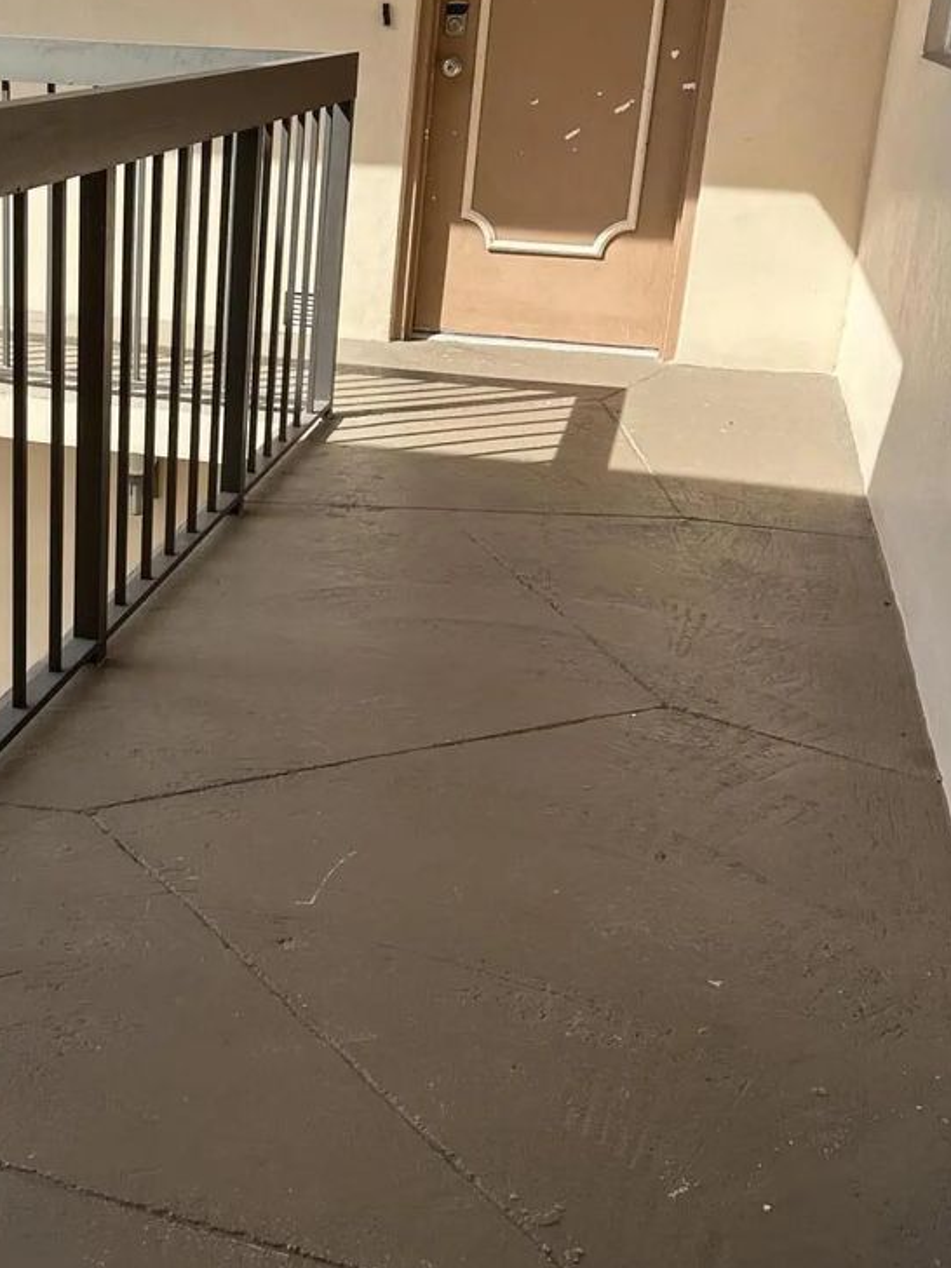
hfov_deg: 31.3
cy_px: 523
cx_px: 176
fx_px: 1648
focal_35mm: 45
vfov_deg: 41.9
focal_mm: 6.86
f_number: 1.78
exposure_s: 1/1949
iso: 80
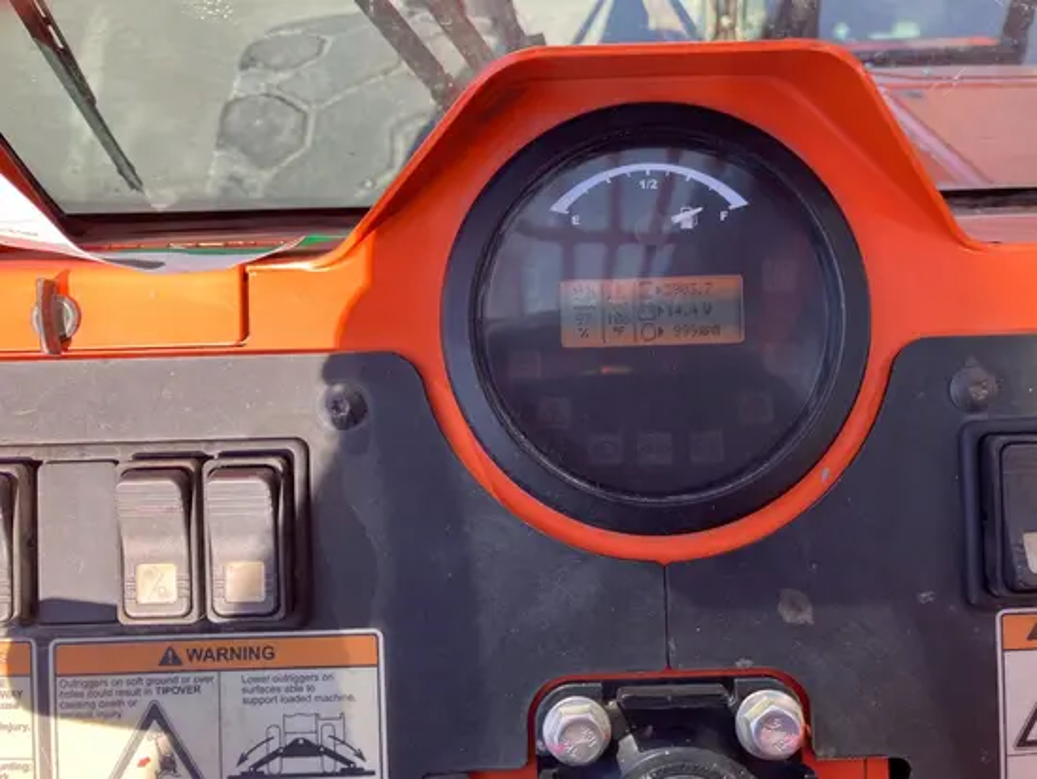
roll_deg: -0.6
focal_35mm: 28
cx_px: 518
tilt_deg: -41.9
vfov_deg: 49.8
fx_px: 839
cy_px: 390
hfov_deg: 63.4
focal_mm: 3.99
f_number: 1.8
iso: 32
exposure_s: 1/286
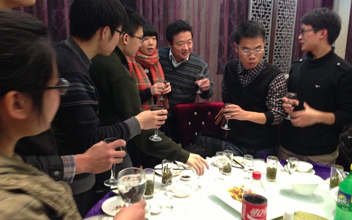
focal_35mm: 36
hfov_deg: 54.0
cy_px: 106
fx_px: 345
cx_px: 180
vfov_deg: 35.3
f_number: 2.4
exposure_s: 1/20
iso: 125
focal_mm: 4.13
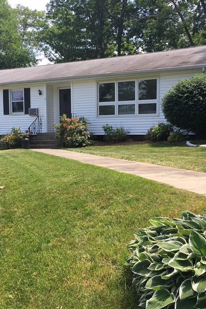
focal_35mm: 41
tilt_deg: -5.1
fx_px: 352
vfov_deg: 47.4
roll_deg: +1.2
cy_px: 157
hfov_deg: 32.5
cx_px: 79
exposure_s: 1/630
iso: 25
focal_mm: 4.15
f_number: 2.2
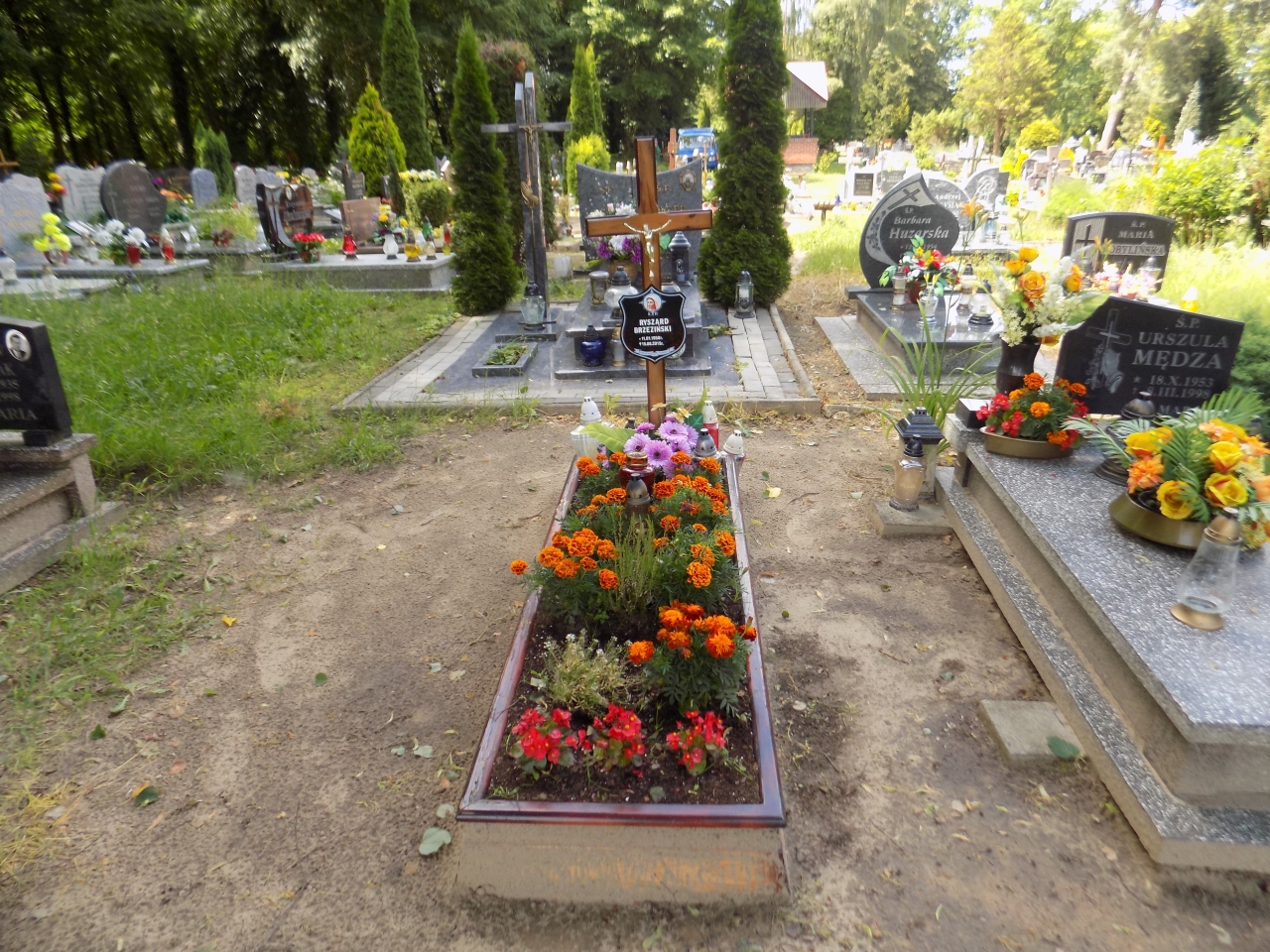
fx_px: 844
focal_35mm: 23
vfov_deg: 58.9
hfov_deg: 73.9
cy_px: 476
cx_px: 635
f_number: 3.1
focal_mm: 4
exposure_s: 1/100
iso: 80
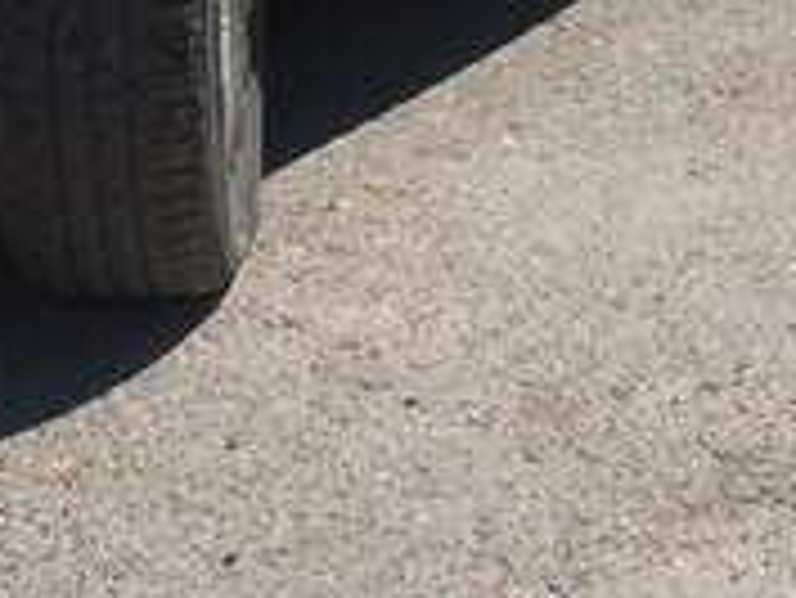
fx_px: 2485
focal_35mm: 108
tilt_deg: -6.1
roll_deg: +2.2
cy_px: -326
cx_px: 337
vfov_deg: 12.9
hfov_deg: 18.2
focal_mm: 4.15
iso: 32
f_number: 2.2
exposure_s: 1/2933
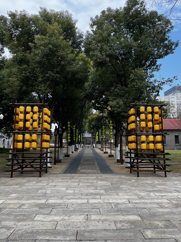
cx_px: 90
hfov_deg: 53.1
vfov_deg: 67.3
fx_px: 181
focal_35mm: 26
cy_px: 121
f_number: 1.6
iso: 50
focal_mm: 5.1
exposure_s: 1/544
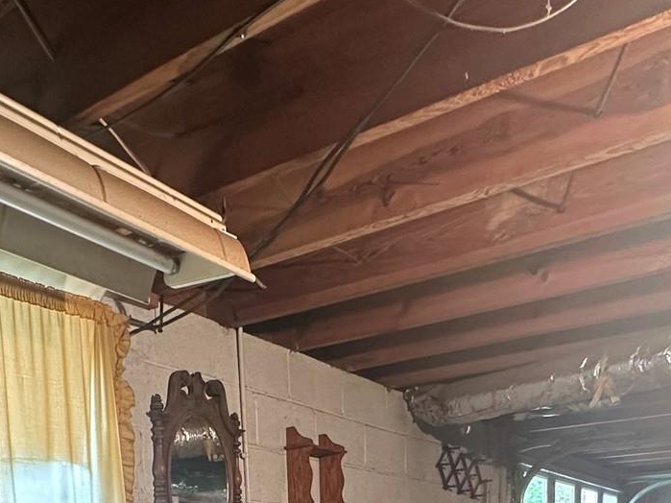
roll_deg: +1.4
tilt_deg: -7.5
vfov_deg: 27.5
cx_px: 248
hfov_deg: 45.4
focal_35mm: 41
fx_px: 795
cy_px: 700
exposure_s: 1/60
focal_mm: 2.22
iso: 250
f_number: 2.2
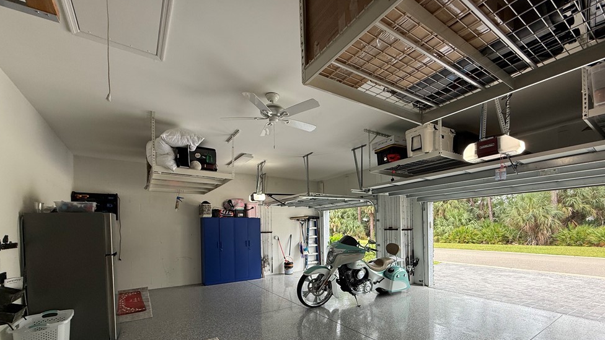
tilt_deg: -1.0
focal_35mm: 16
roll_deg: +0.8
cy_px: 229
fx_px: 257
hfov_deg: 99.4
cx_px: 308
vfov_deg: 65.2
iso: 100
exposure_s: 1/120
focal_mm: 2.22
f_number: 2.2
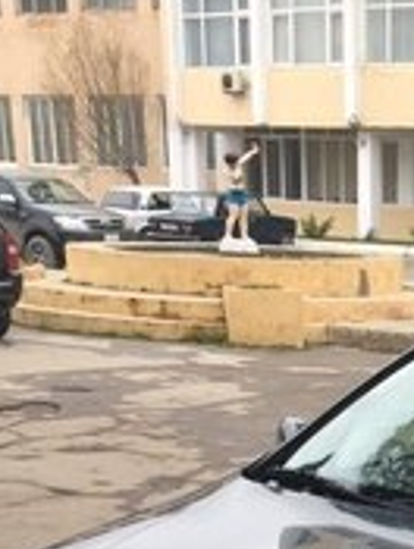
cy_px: 759
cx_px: 480
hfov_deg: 17.3
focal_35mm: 82
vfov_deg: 21.1
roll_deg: -0.4
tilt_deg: -21.5
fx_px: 1303
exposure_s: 1/100
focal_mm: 4.15
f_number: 2.2
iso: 32
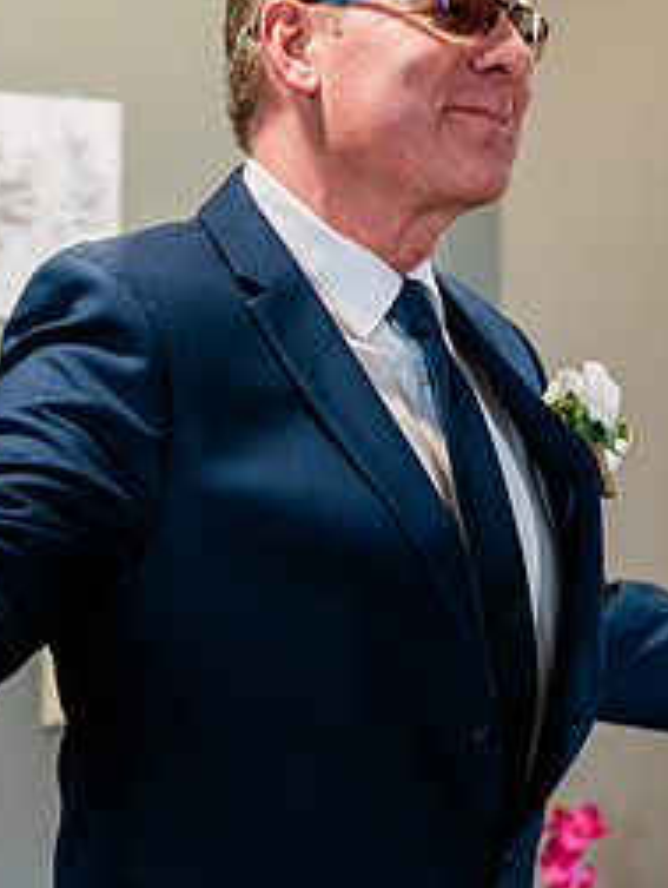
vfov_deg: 14.8
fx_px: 3413
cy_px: 502
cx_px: 67
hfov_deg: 11.1
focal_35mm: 133
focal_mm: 60
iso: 1000
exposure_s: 1/200
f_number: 2.8
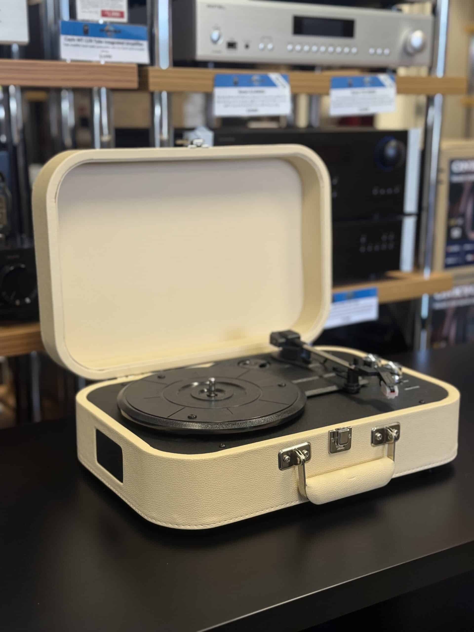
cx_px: 237
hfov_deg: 30.3
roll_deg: -0.8
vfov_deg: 39.7
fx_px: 876
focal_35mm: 48
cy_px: 316
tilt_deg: -12.8
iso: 125
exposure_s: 1/50
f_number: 1.78
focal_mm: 6.76
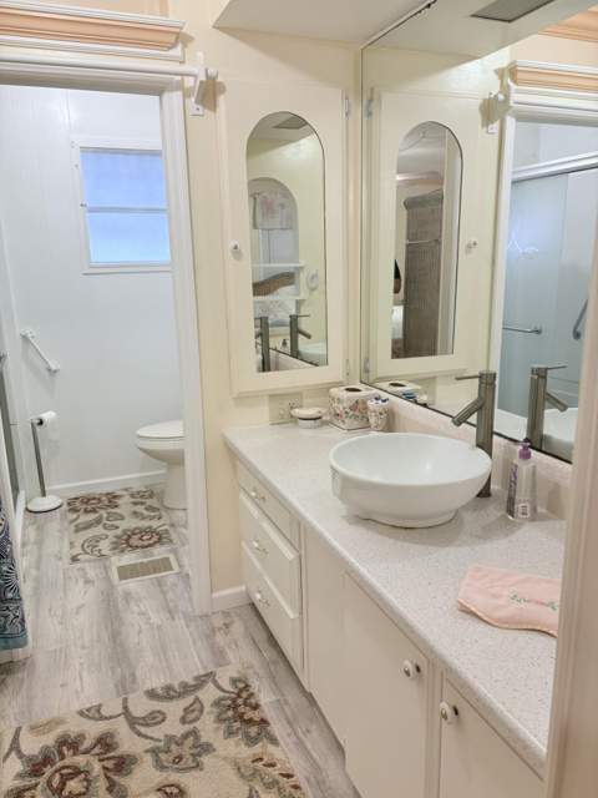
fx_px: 599
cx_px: 299
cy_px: 399
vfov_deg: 67.3
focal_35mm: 26
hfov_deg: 53.1
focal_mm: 5.96
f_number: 1.6
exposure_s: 1/60
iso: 80
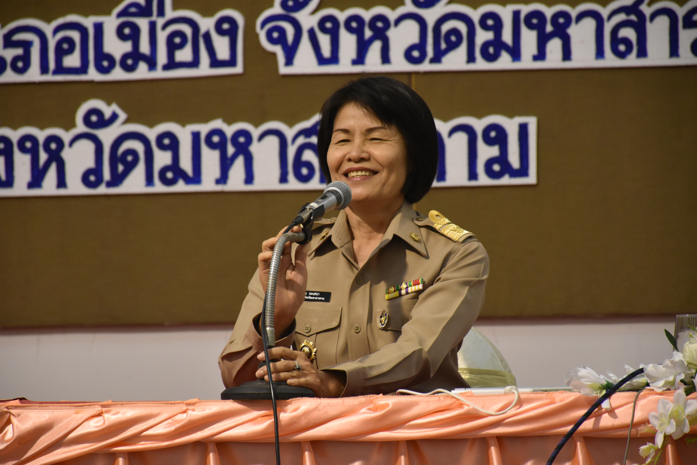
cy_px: 232
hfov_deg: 9.8
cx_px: 348
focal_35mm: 210
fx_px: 4066
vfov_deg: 6.5
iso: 2000
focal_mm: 140
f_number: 5.6
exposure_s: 1/125
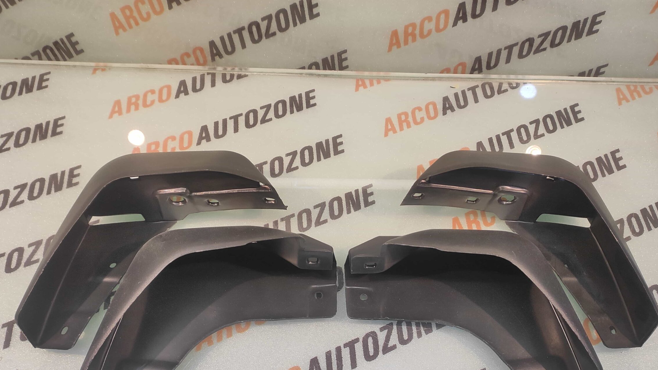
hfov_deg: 83.8
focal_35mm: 21
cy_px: 278
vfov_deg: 51.3
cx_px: 340
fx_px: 366
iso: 156
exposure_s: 1/33
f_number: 1.79
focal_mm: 4.74
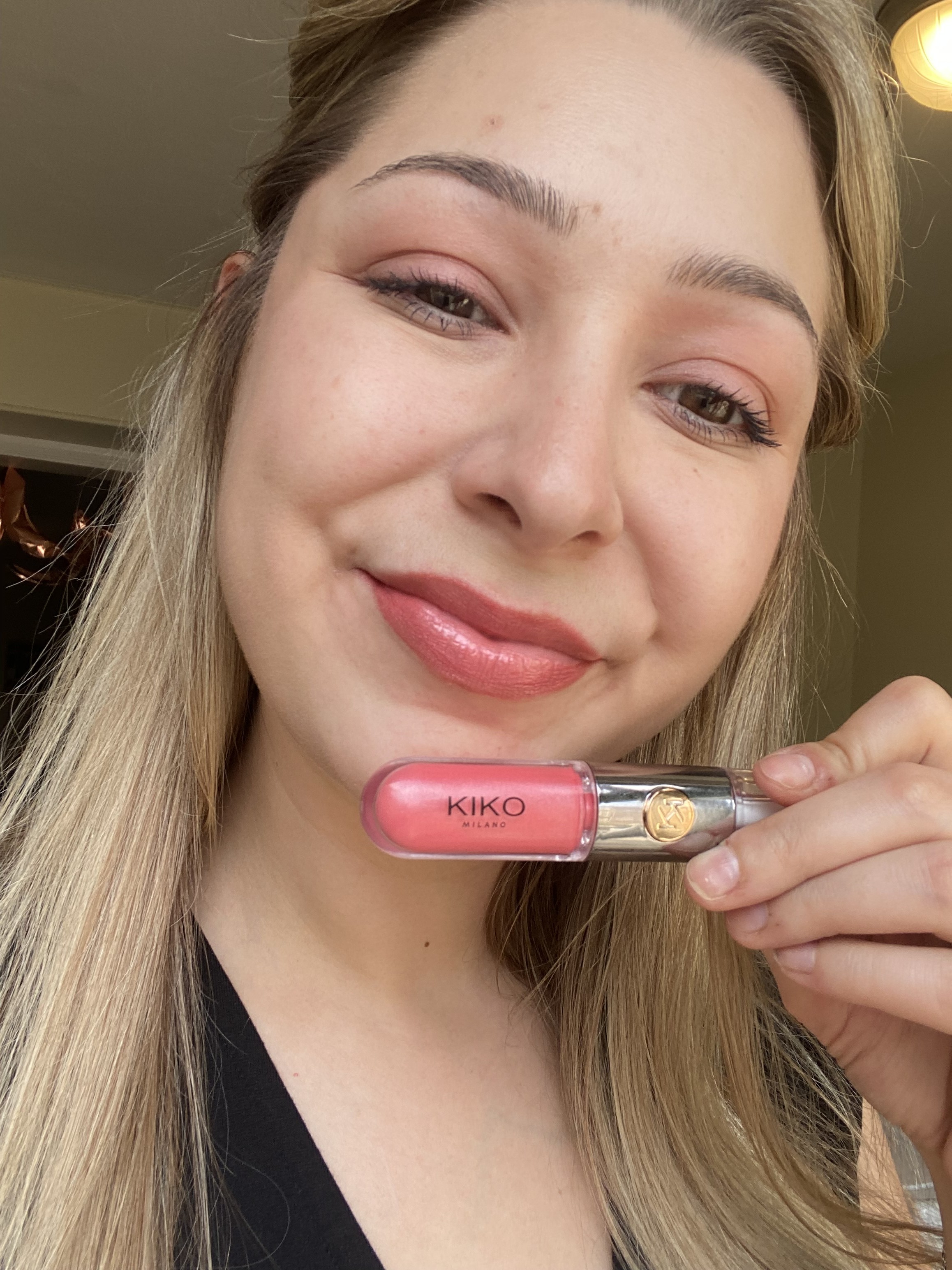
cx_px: 476
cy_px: 635
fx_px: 1100
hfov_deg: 46.8
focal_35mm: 30
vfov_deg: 60.0
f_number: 2.2
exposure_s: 1/122
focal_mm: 2.71
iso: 32
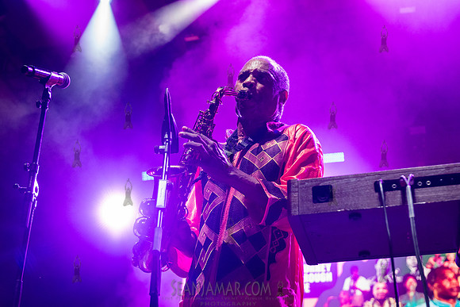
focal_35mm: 61
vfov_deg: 22.3
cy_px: 154
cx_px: 237
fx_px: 780
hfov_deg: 32.8
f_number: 4
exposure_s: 1/1250
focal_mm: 58
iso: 5000
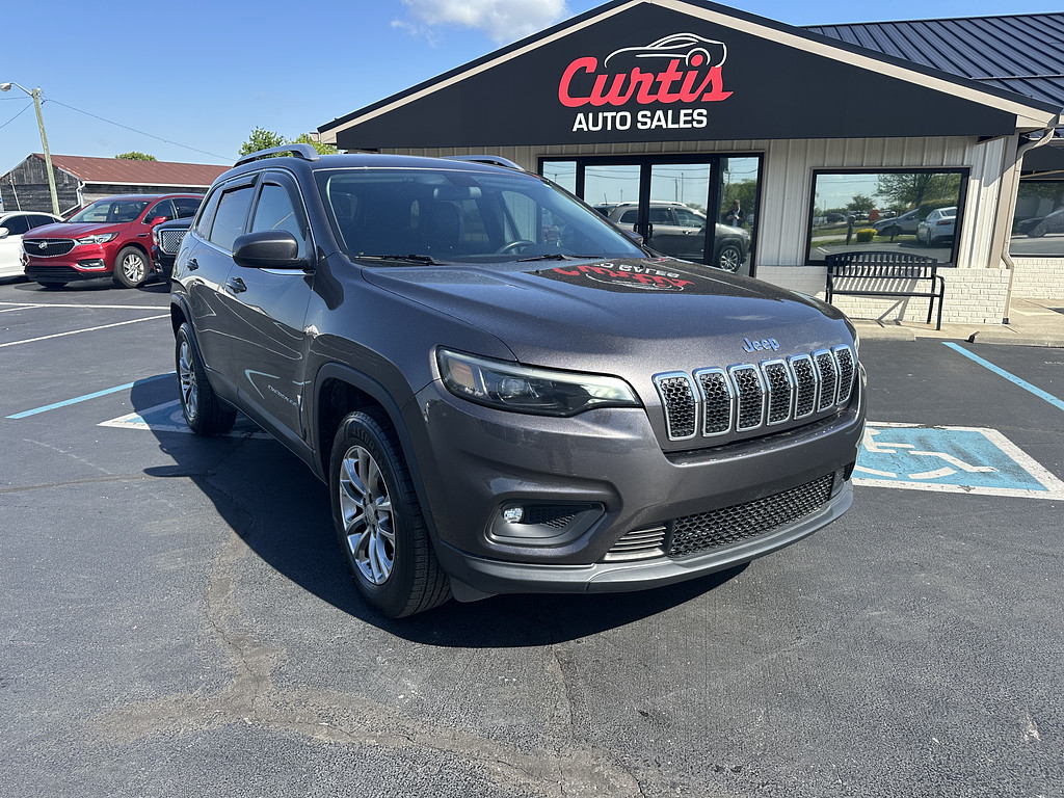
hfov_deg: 71.6
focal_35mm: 24
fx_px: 738
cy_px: 399
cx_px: 532
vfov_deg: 56.8
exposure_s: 1/1812
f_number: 1.78
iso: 80
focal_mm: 6.86
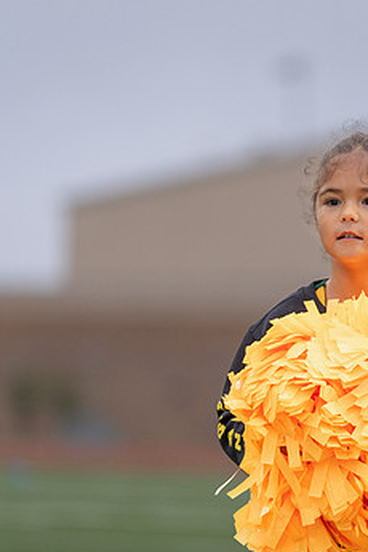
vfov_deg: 6.7
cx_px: 338
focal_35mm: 308
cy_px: 326
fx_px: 4722
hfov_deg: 4.5
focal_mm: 171
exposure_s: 1/1000
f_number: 2.8
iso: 500
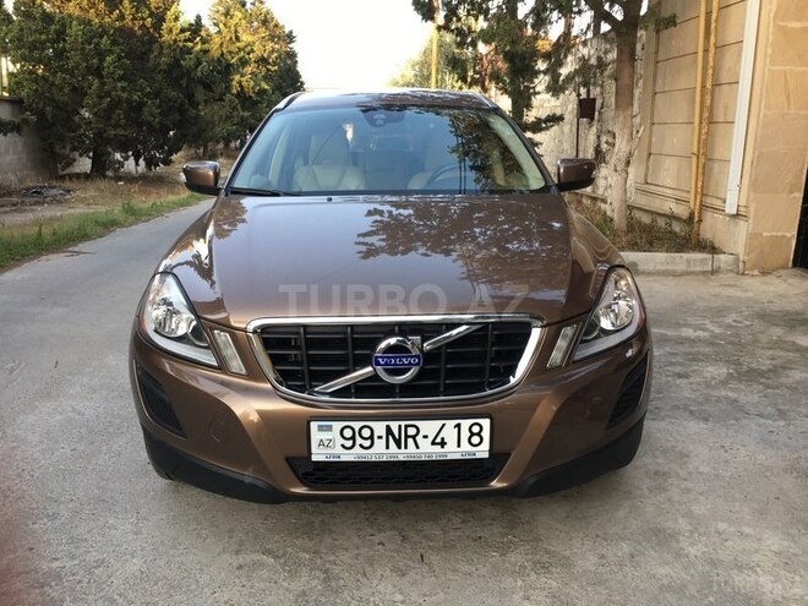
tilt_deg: -12.7
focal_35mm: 29
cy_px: 303
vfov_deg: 48.2
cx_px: 404
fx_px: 677
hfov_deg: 61.7
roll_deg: -2.0
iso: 32
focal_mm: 4.15
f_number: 2.2
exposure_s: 1/100
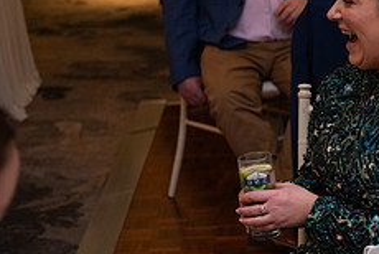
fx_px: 1275
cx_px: 476
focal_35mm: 121
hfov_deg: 16.1
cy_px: 75
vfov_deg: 11.3
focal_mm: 48
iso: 1000
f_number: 3.5
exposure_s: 1/160
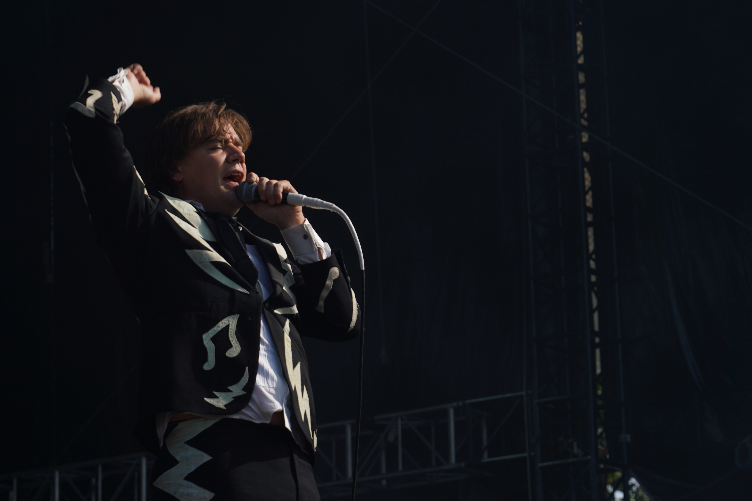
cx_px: 336
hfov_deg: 17.5
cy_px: 242
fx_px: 2444
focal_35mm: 117
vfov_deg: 11.7
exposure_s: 1/400
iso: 100
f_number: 7.1
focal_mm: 105
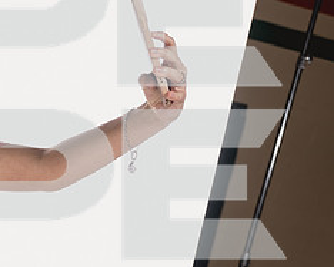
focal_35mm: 103
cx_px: -78
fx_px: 1018
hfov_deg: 17.7
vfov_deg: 14.9
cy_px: 177
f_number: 5.6
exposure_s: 1/250
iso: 400
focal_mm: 41
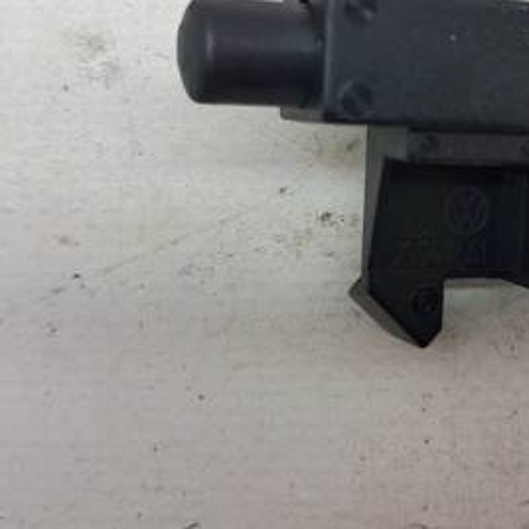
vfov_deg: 29.7
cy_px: 155
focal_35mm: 57
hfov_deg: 29.1
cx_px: 454
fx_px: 986
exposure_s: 1/50
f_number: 1.8
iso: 50
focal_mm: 4
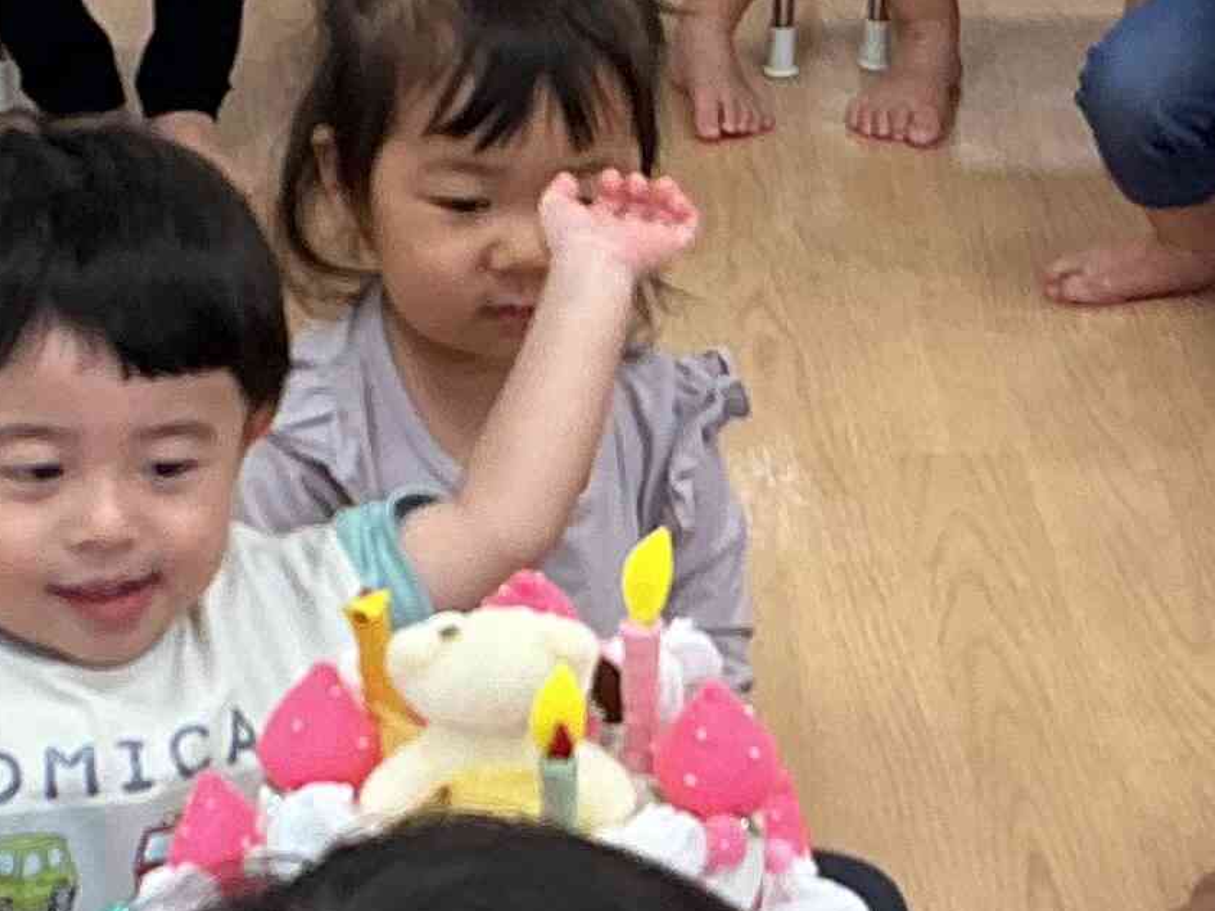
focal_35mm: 139
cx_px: 314
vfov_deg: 10.7
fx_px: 4880
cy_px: 238
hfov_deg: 14.1
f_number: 1.8
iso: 40
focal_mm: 3
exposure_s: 1/120
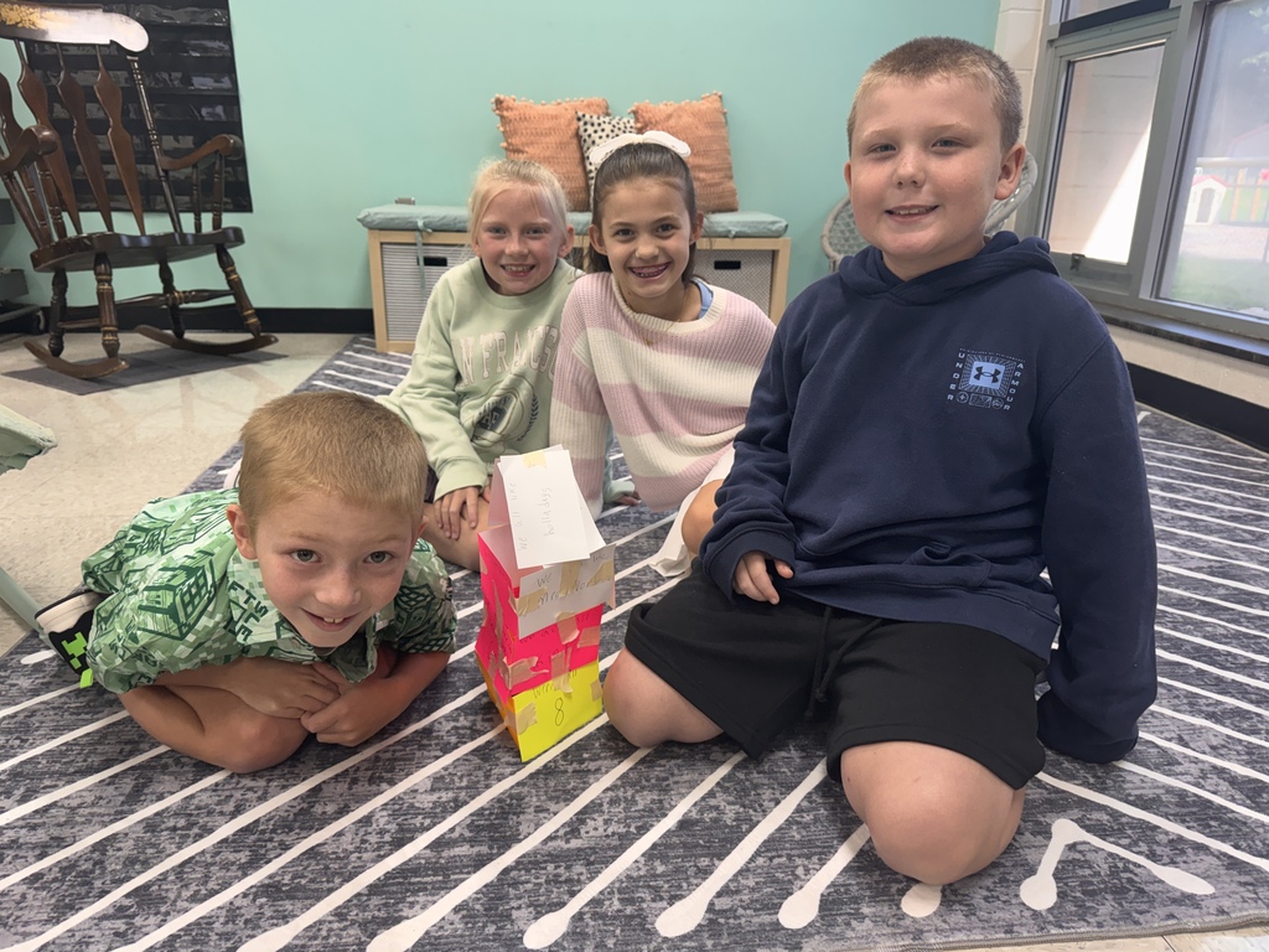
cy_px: 476
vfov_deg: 56.8
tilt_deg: -19.1
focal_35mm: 24
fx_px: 880
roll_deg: -1.0
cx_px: 634
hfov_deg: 71.6
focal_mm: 6.76
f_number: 1.78
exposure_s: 1/120
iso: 200
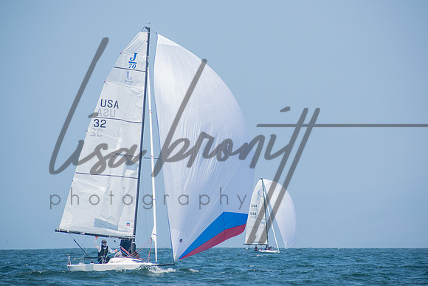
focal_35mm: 284
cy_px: 143
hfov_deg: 7.2
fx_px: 3382
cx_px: 217
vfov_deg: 4.8
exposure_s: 1/1000
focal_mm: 185
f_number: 8
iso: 400
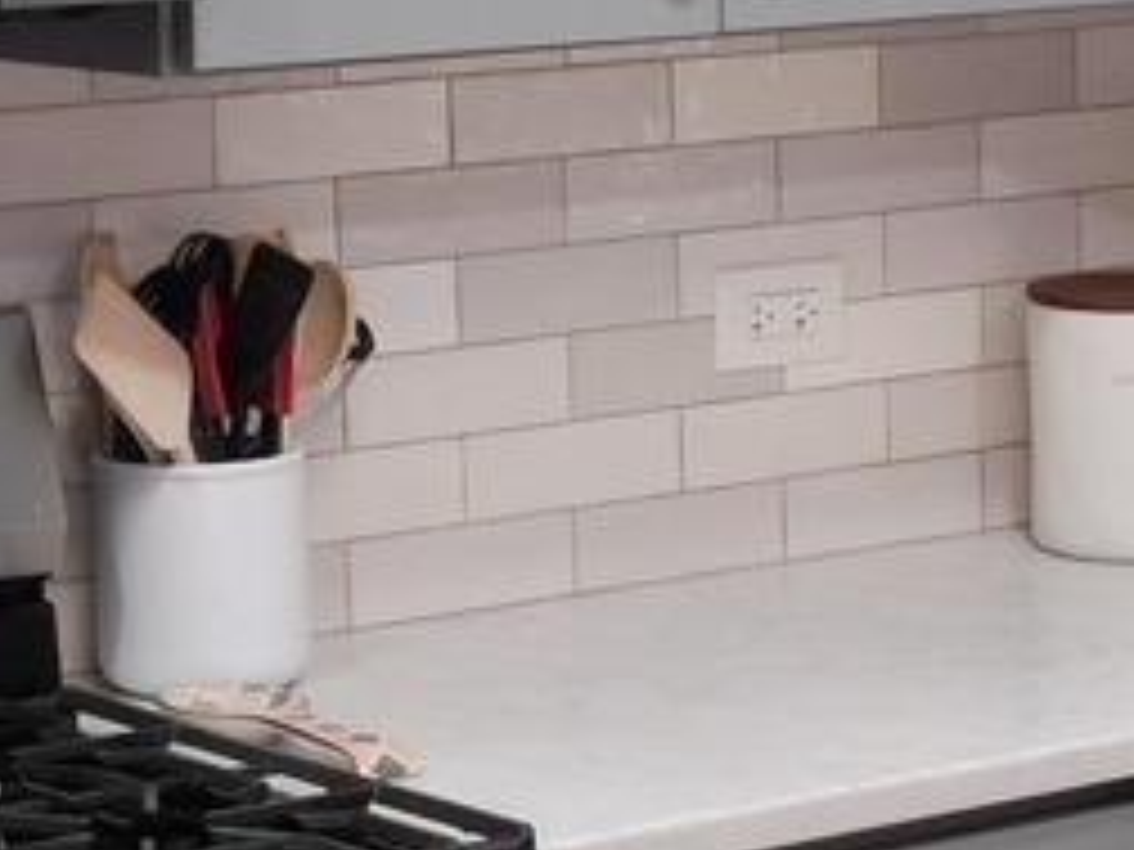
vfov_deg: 9.3
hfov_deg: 12.3
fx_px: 5242
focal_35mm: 160
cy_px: 517
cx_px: 860
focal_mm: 5.9
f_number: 2
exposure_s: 1/60
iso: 200
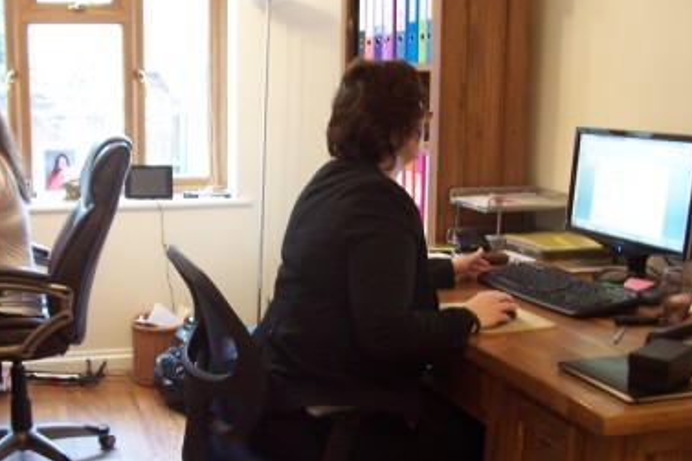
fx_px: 922
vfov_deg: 27.8
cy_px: 318
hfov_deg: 40.9
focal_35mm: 48
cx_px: 272
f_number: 2.7
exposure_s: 1/8
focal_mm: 5.6
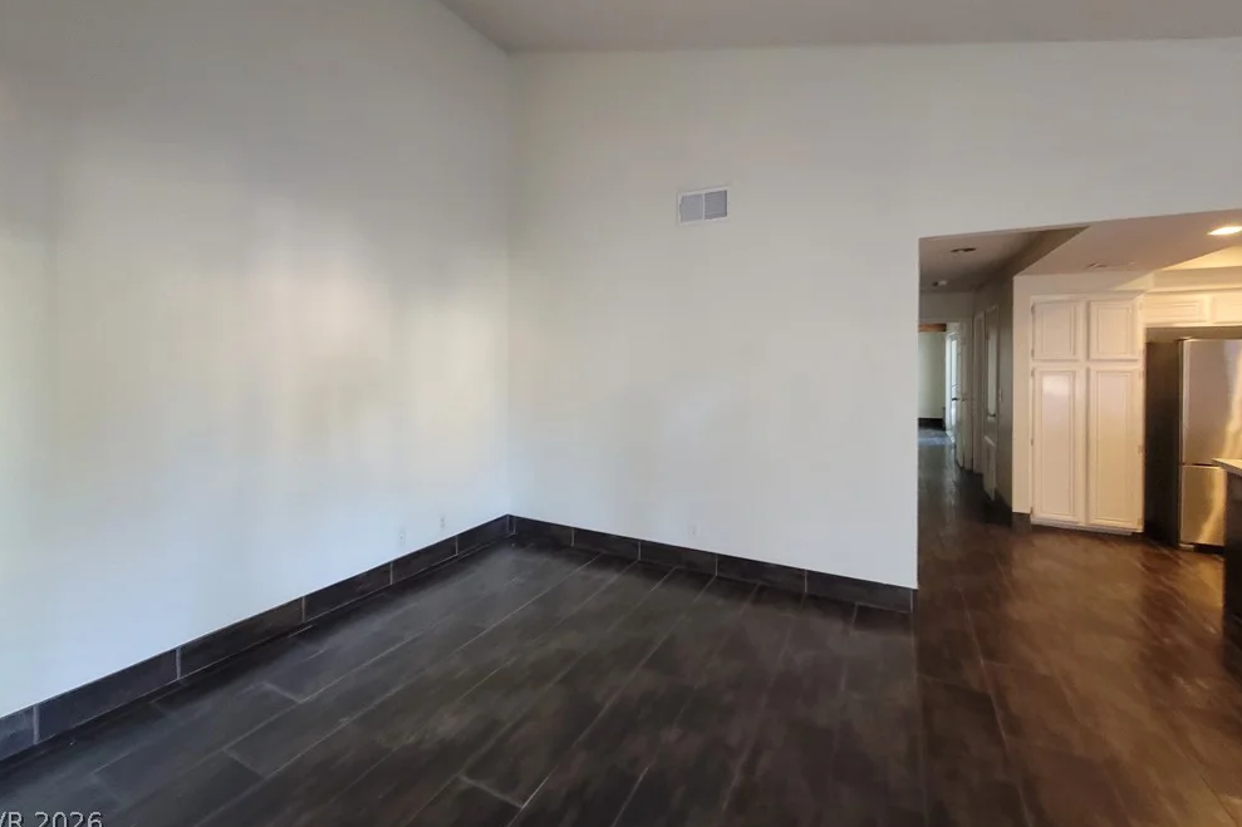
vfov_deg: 80.8
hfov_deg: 104.3
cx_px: 609
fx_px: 483
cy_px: 361
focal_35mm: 14
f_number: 2.2
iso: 400
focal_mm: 2.2
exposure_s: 1/30
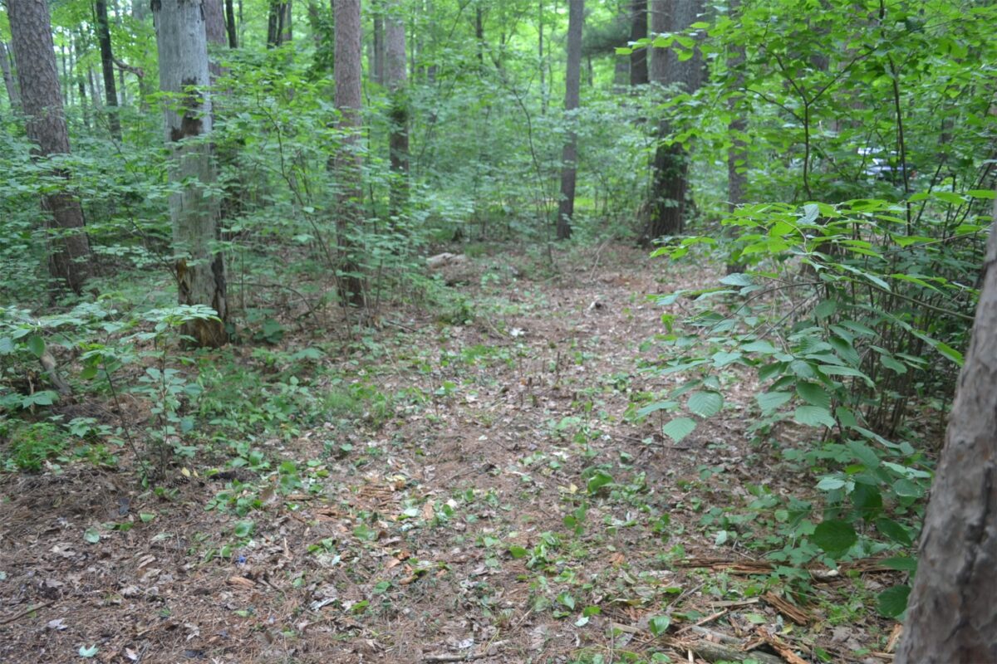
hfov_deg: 67.4
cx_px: 498
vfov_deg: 47.9
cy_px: 332
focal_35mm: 27
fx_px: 748
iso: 400
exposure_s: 1/80
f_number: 4.5
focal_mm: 18
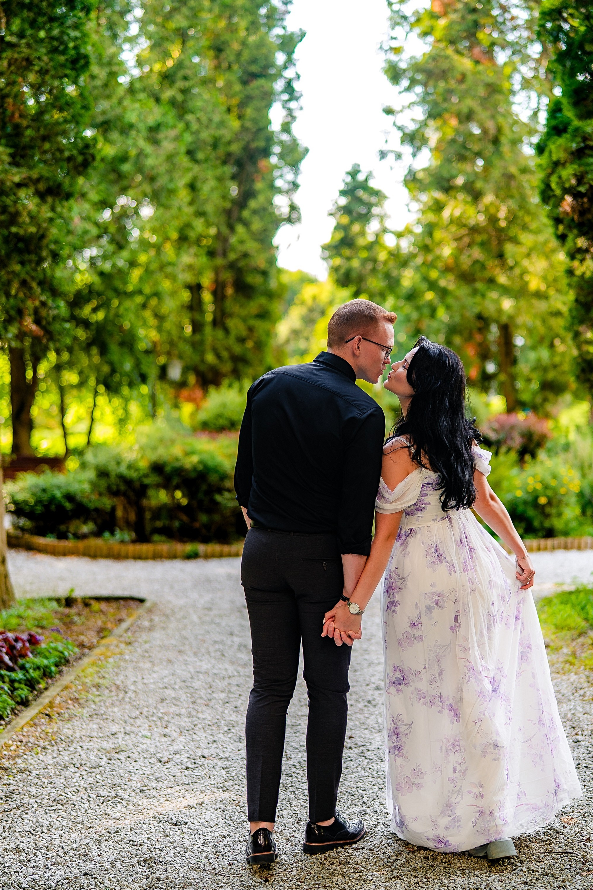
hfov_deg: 20.6
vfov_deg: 30.5
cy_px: 406
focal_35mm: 66
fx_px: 1631
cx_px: 367
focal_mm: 50
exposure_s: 1/320
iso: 100
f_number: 1.4
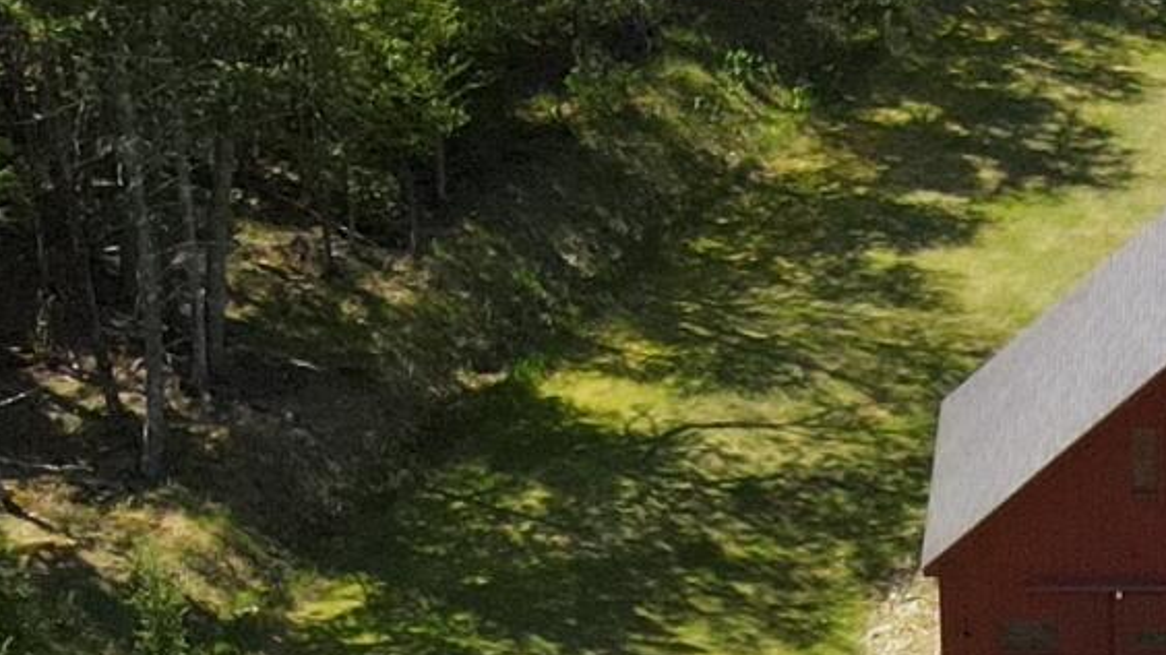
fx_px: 4297
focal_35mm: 139
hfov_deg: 15.2
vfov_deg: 7.7
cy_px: 1934
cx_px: 1166
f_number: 2.8
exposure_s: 1/80
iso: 400
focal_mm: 4.5
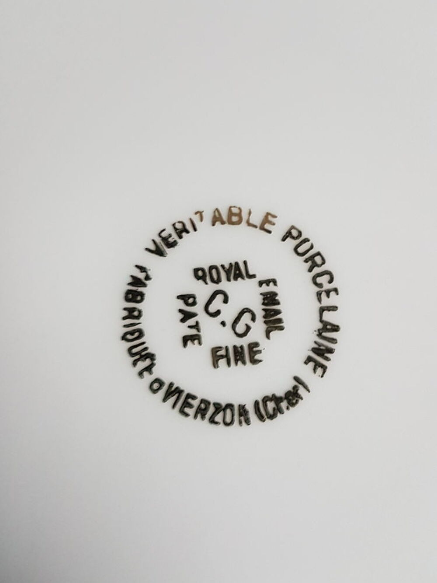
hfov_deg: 53.1
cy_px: 292
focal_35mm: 26
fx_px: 438
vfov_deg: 67.3
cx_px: 218
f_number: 1.7
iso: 200
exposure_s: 1/13
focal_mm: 4.2
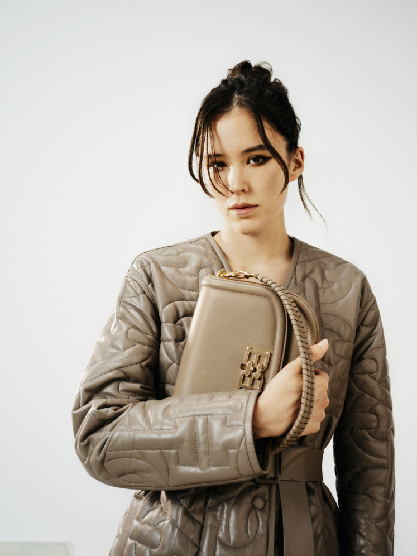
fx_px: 578
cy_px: 281
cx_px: 205
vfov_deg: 51.4
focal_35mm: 36
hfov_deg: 39.7
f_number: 7.1
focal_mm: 45
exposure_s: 1/250
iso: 400
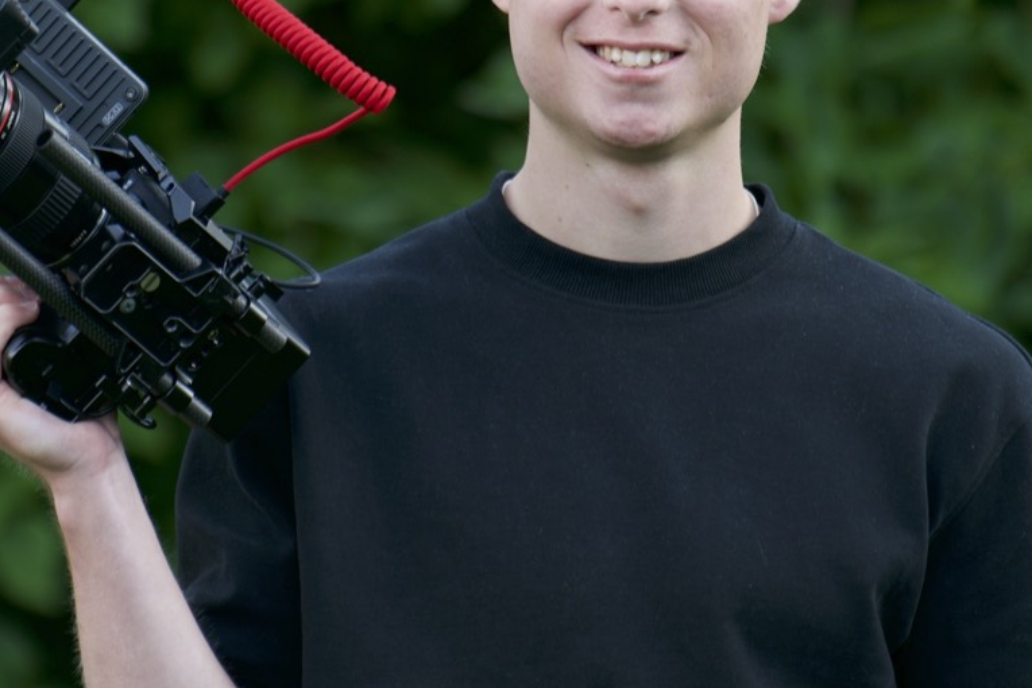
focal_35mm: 523
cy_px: 346
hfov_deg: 3.9
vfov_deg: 2.6
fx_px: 14991
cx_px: 413
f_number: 2.8
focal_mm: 200
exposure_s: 1/250
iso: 500
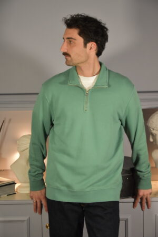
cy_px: 118
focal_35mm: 87
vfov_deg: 23.4
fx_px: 573
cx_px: 79
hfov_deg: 15.7
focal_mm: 58
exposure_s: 1/80
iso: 1600
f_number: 5
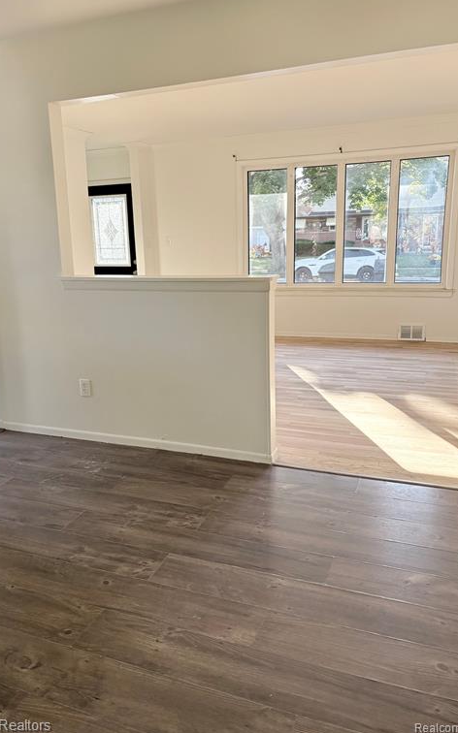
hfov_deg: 44.4
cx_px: 193
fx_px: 560
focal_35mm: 28
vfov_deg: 66.5
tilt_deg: -12.1
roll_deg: +1.1
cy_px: 365
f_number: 1.6
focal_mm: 5.96
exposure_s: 1/240
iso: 125
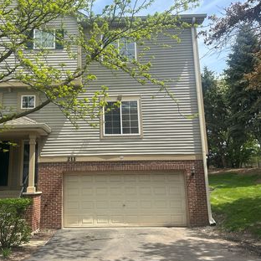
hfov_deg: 47.8
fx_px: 290
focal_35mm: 34
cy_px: 122
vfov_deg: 48.4
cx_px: 92
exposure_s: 1/1988
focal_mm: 6.86
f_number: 1.78
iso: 80
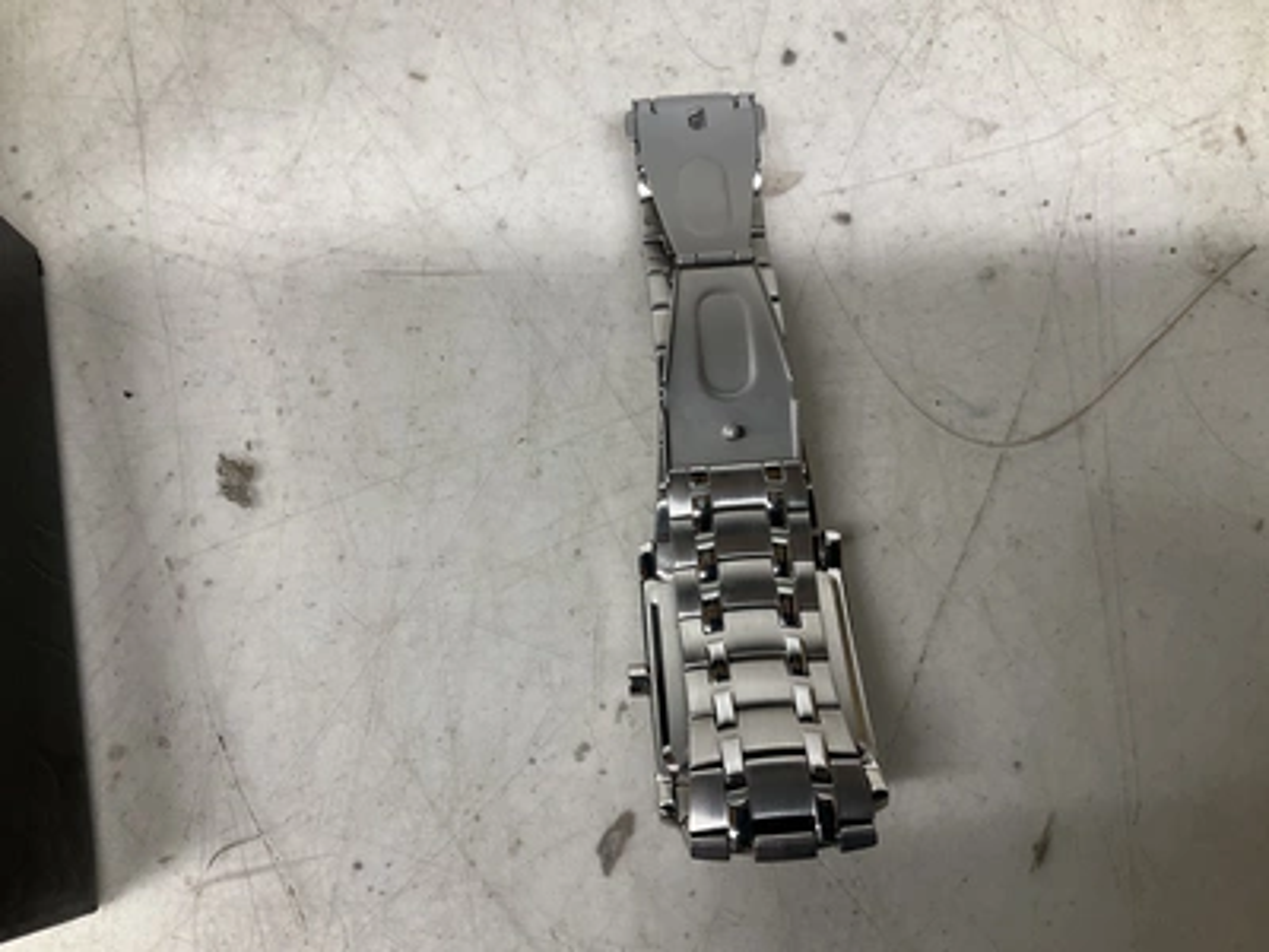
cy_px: 476
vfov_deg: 48.2
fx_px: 1063
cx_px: 634
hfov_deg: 61.7
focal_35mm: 29
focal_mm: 3
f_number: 1.8
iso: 50
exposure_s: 1/120
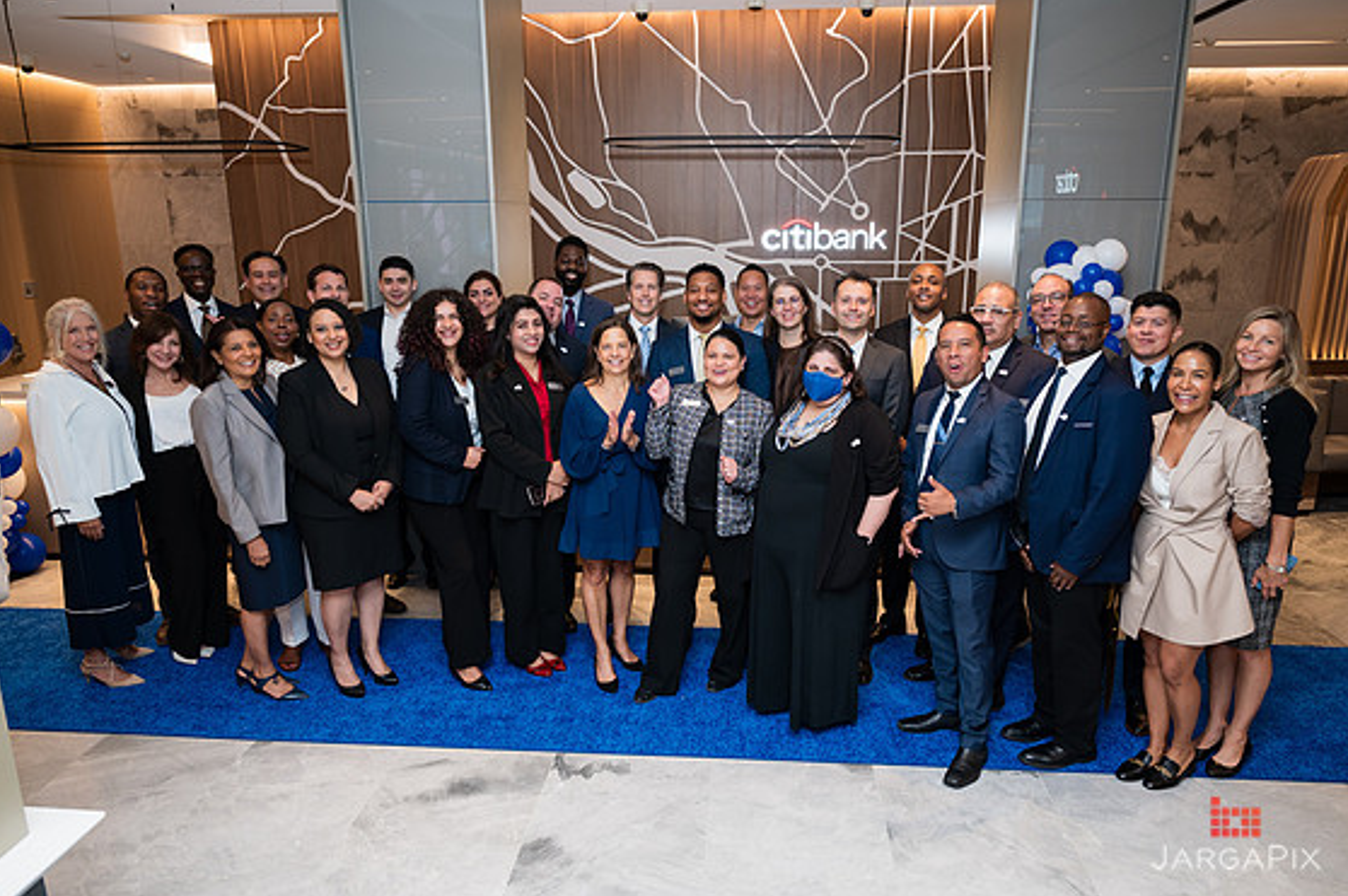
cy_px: 456
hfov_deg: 71.6
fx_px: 935
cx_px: 681
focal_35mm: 25
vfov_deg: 51.2
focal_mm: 24
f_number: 3.2
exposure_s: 1/160
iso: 400
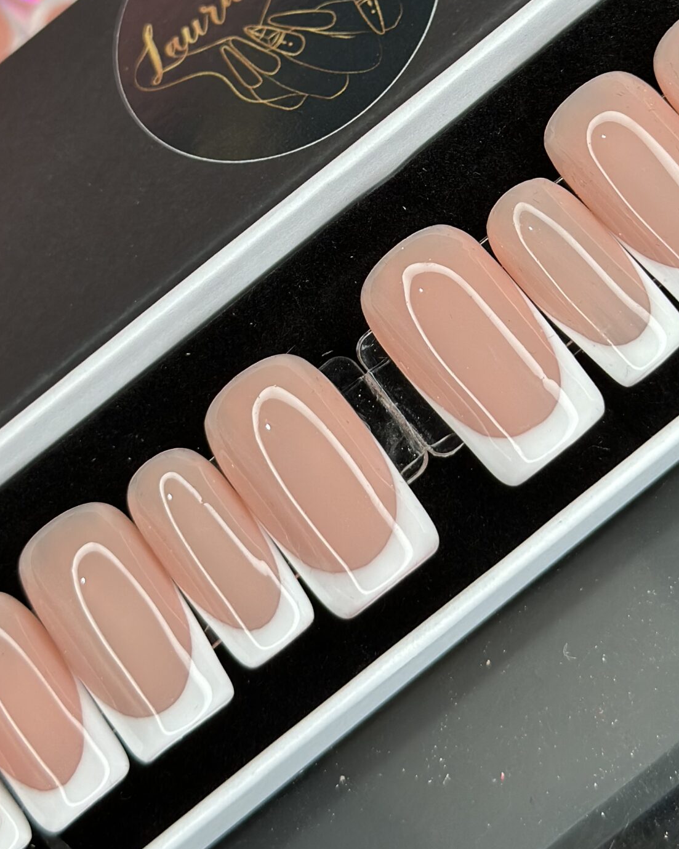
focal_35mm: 87
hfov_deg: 17.7
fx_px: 2186
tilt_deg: -45.9
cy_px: 163
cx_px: 340
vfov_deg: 21.7
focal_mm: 6.86
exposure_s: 1/100
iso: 64
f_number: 1.78
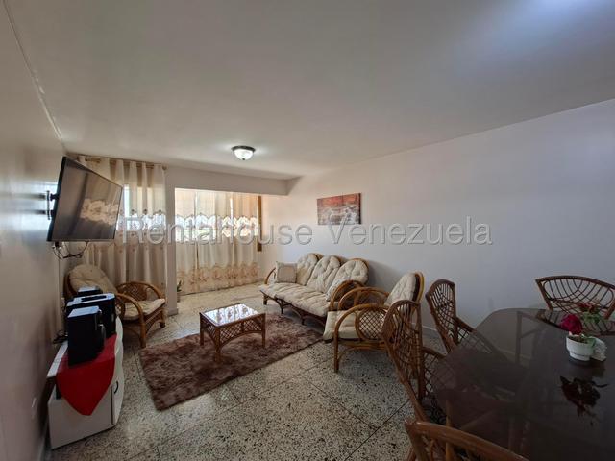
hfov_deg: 106.2
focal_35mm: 13
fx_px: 231
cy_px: 230
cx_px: 308
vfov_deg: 89.9
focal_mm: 1.74
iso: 125
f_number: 2.2
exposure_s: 1/50
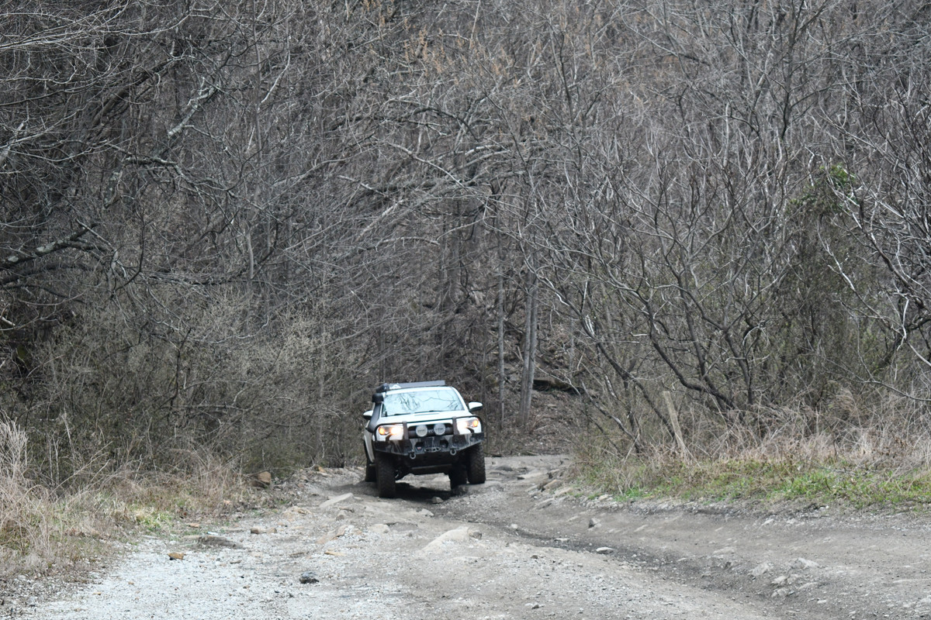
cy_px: 310
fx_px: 2120
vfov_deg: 16.7
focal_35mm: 82
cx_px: 466
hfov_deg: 24.8
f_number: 5.6
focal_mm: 55
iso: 1250
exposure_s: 1/125
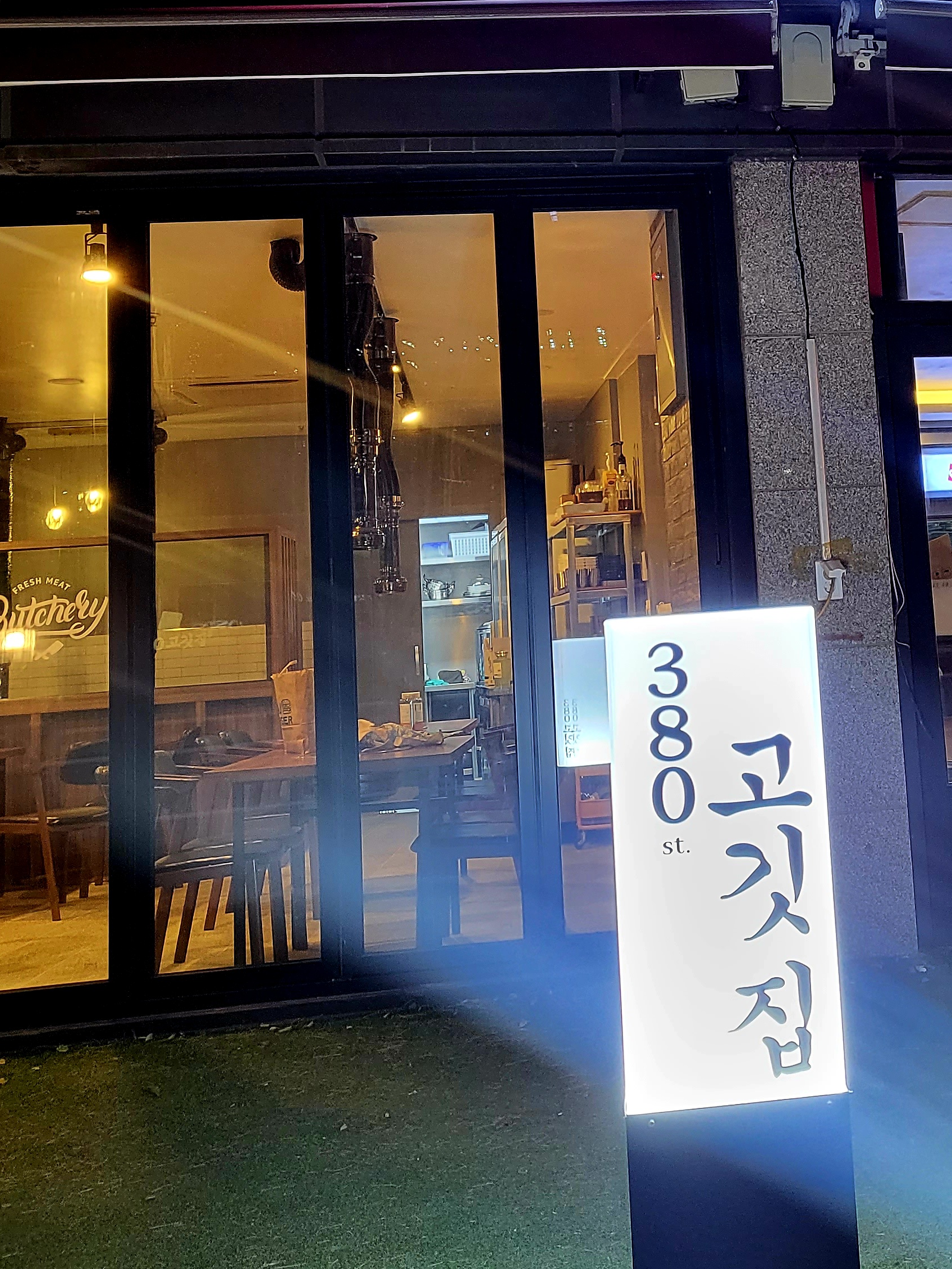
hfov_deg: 30.4
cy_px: 345
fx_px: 1687
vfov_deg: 40.3
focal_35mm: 46
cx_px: 820
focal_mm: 4.25
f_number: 1.8
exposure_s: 1/40
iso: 200
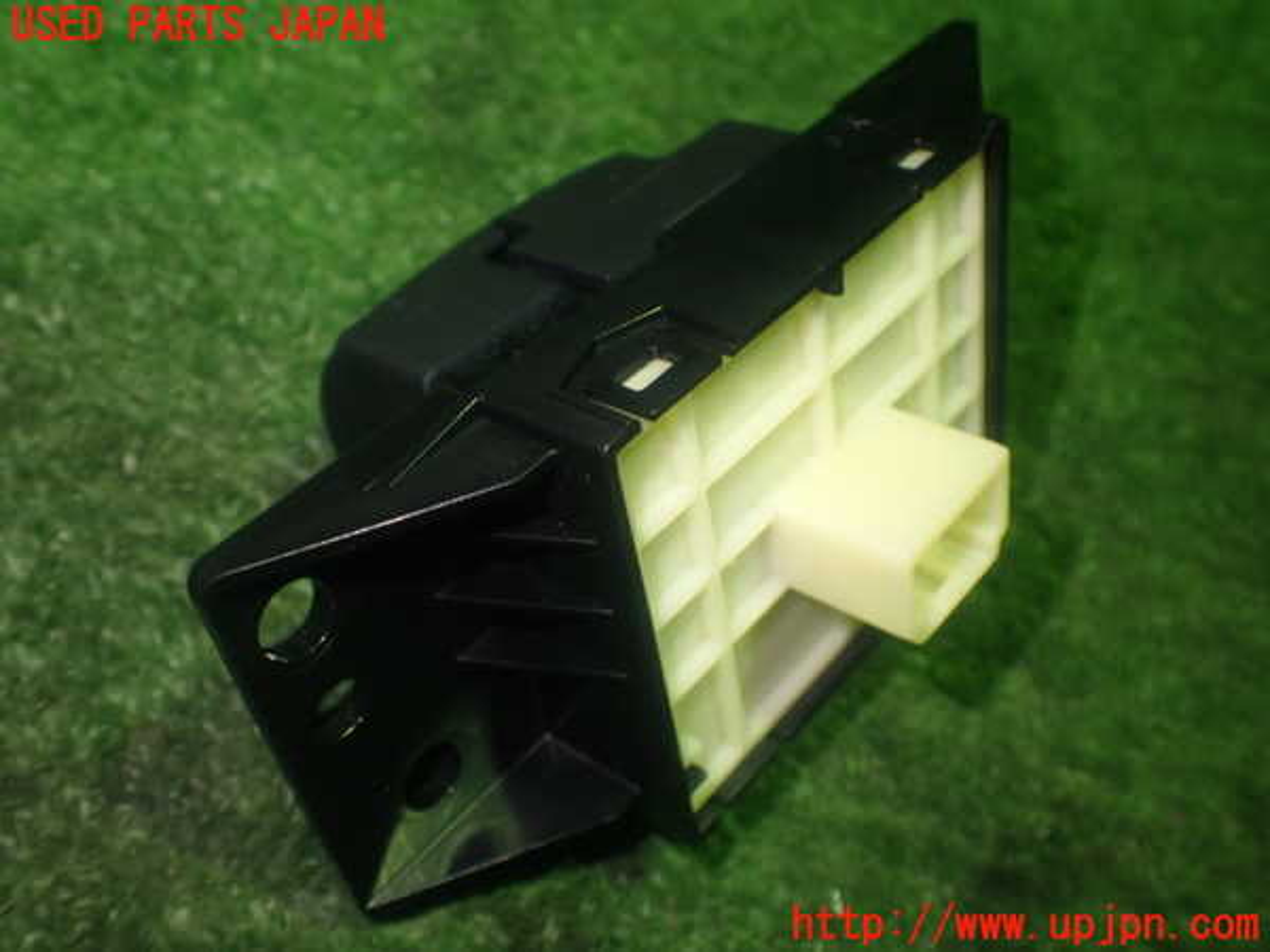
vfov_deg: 39.7
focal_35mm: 36
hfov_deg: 51.4
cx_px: 635
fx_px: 1321
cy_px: 476
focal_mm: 6.37
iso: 250
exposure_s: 1/40
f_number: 2.5
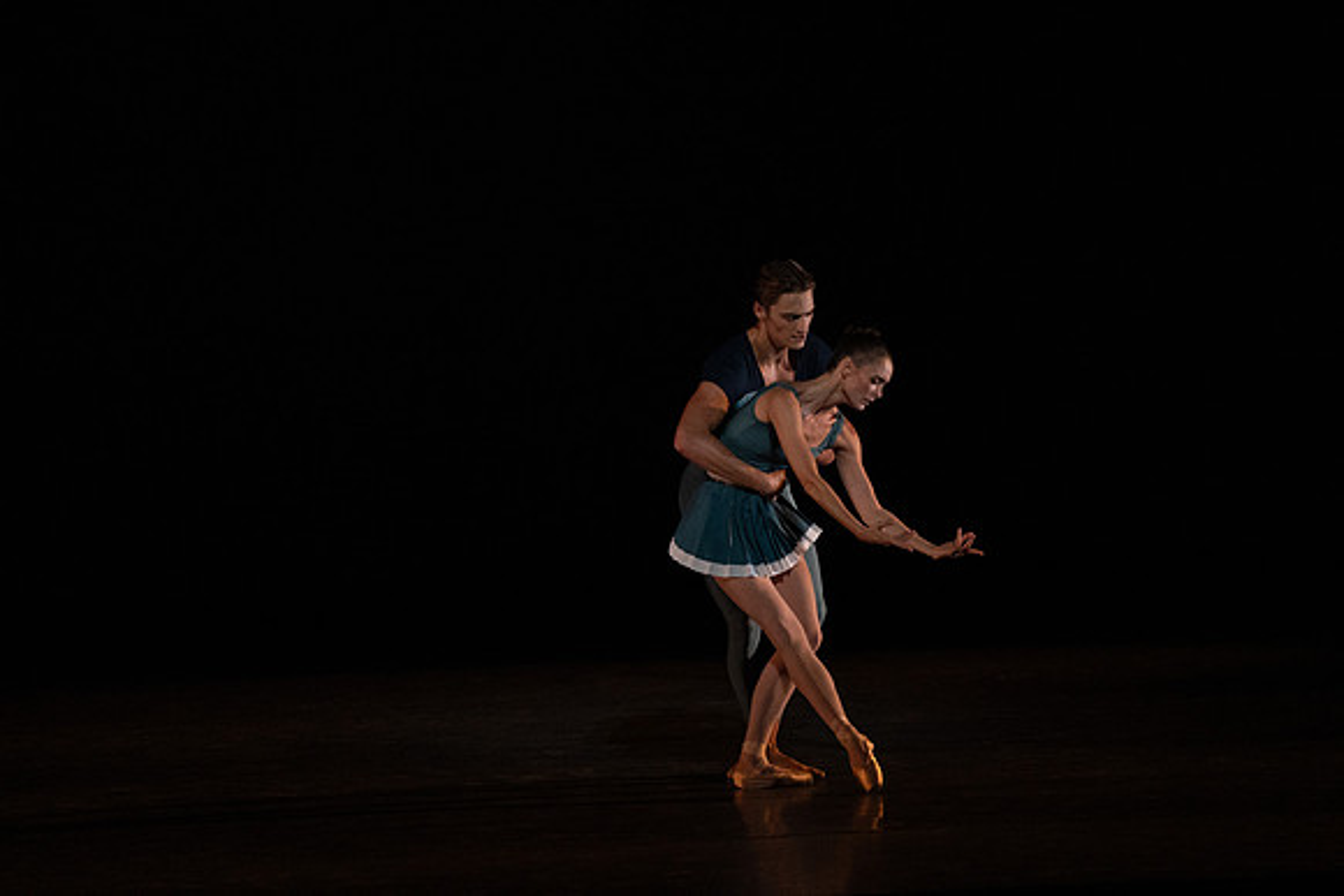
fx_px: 12098
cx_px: 672
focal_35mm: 324
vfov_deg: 4.2
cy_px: 448
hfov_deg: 6.4
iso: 8000
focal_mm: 324
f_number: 5.6
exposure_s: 1/320
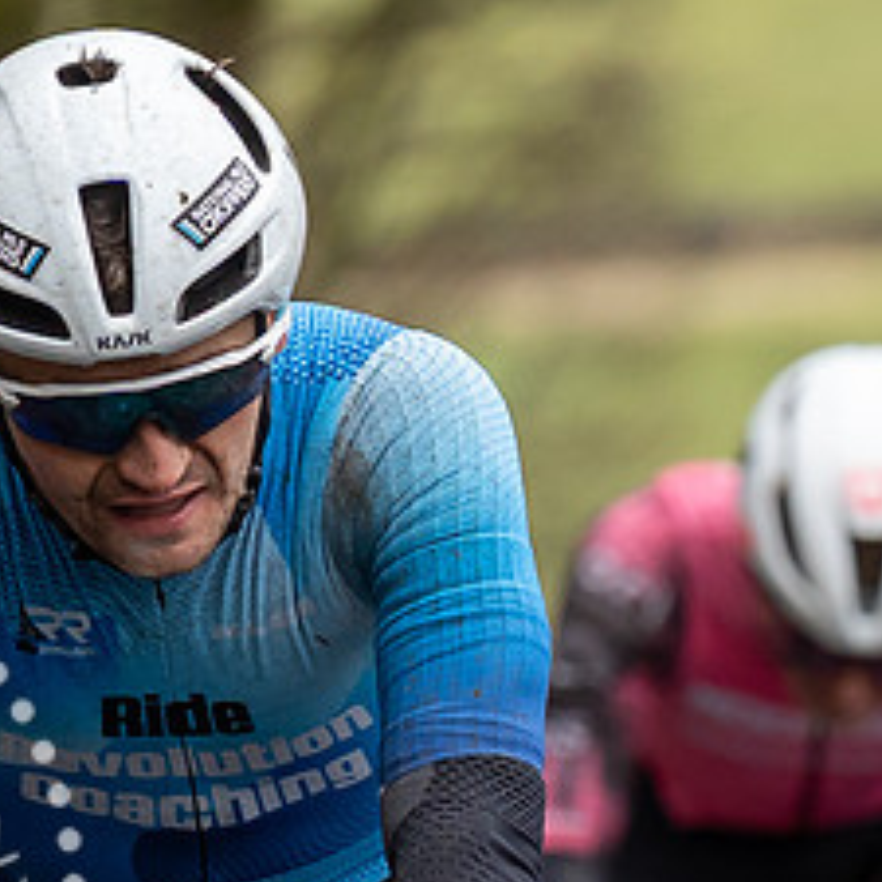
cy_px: 558
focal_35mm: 983
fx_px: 28337
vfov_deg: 1.8
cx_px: 358
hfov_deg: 1.8
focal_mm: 148
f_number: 3.5
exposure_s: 1/1000
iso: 640
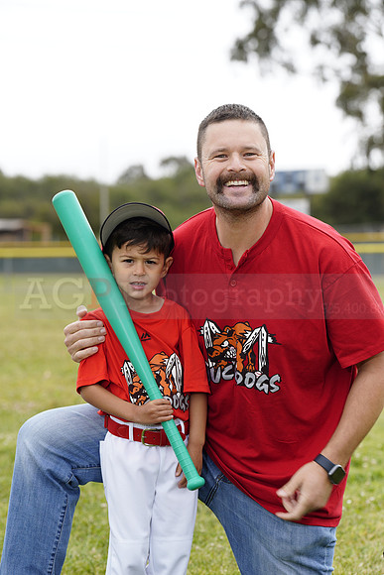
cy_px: 288
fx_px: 2095
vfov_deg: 15.6
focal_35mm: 131
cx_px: 192
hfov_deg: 10.5
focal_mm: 131
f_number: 5.6
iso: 100
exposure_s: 1/250
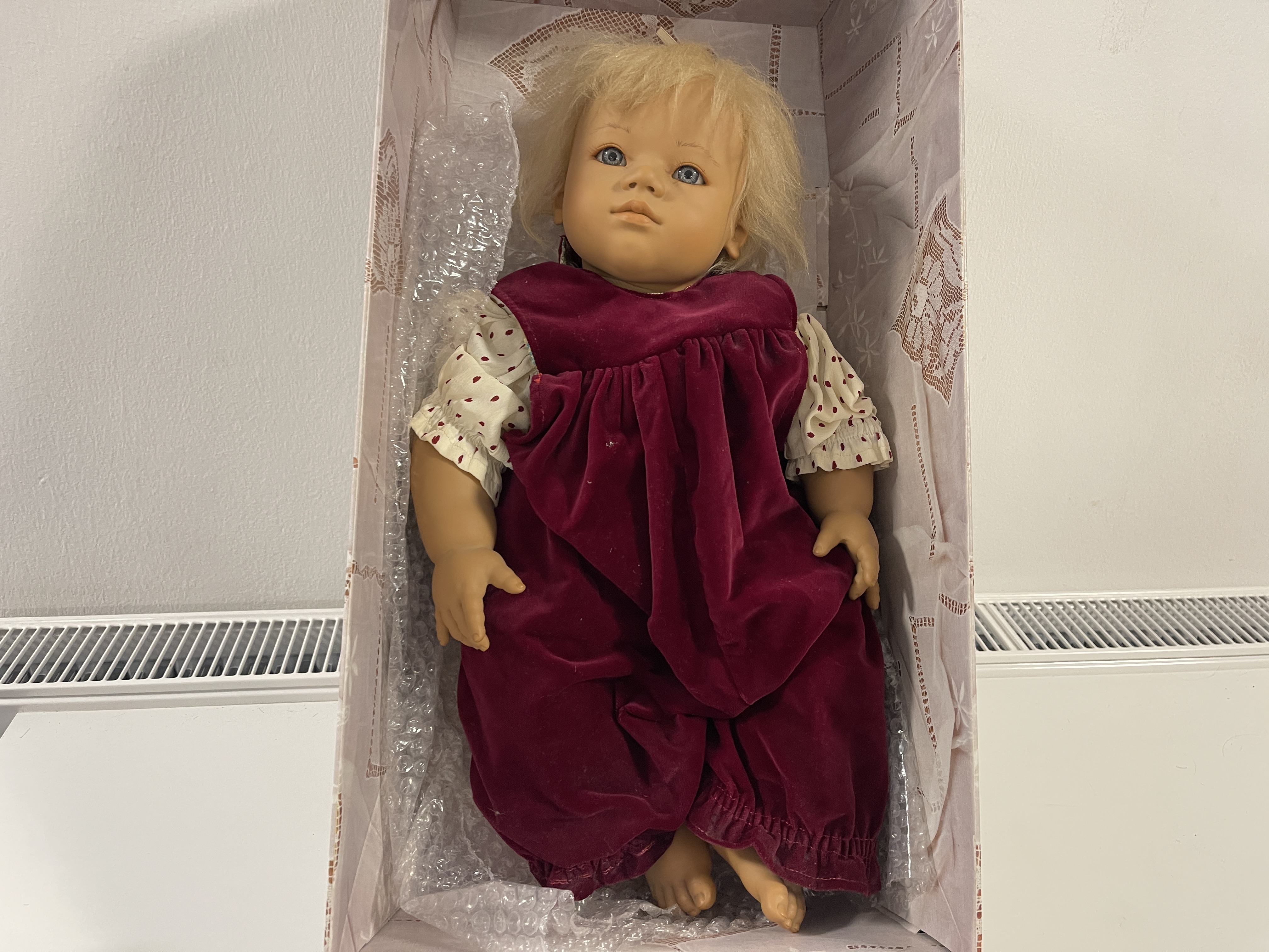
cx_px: 634
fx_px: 916
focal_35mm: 25
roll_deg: -3.9
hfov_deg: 69.4
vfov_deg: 54.9
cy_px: 476
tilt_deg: -26.2
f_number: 1.6
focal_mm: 5.1
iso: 250
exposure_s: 1/50
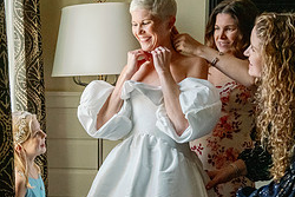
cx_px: 42
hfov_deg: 26.9
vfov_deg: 18.6
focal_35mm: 73
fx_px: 599
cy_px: 130
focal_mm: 31.5
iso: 3200
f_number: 2.8
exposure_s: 1/1600
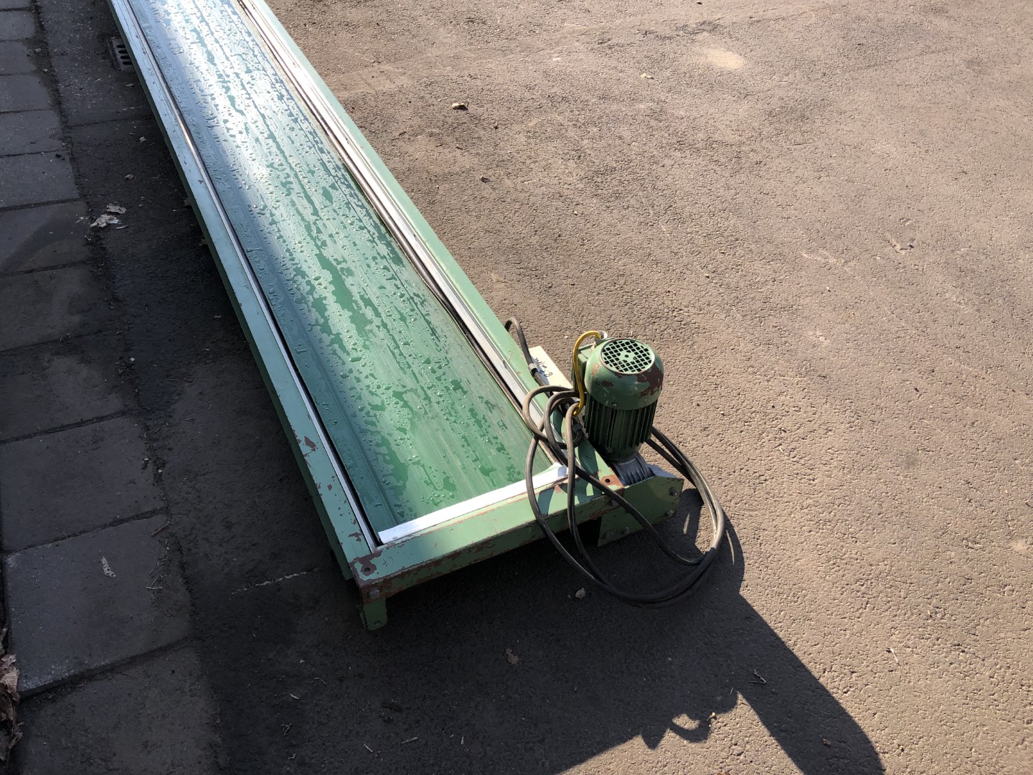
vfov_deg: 49.7
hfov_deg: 63.4
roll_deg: -2.8
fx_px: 836
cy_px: 388
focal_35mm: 28
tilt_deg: -43.8
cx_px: 516
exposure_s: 1/738
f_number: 1.8
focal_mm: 4
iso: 20
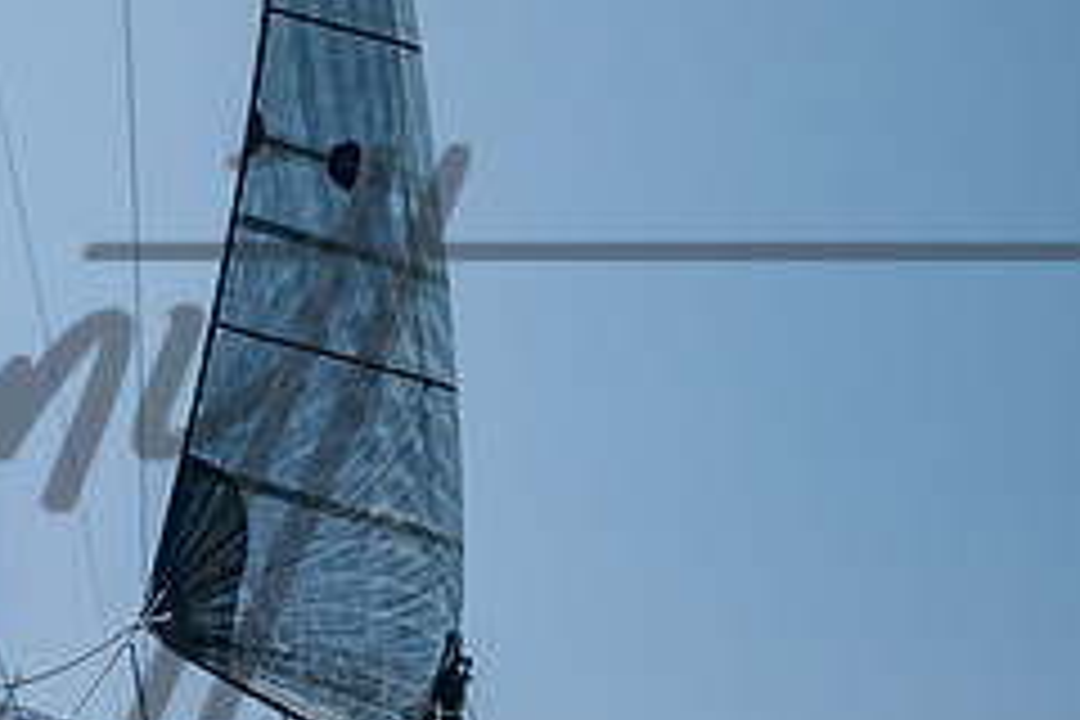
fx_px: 35907
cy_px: 538
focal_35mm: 1197
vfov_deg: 1.1
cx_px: -471
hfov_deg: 1.7
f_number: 6.3
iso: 250
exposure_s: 1/2000
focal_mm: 390
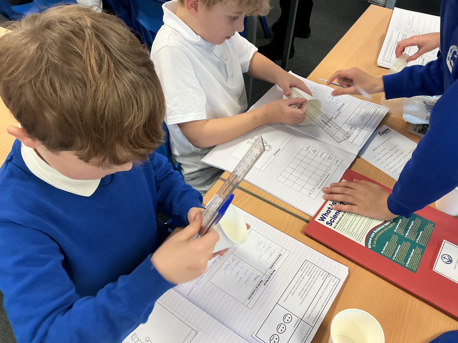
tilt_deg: -49.0
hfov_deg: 61.7
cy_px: 172
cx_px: 229
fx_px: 384
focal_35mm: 29
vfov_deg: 48.2
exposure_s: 1/50
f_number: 1.8
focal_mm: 3
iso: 80
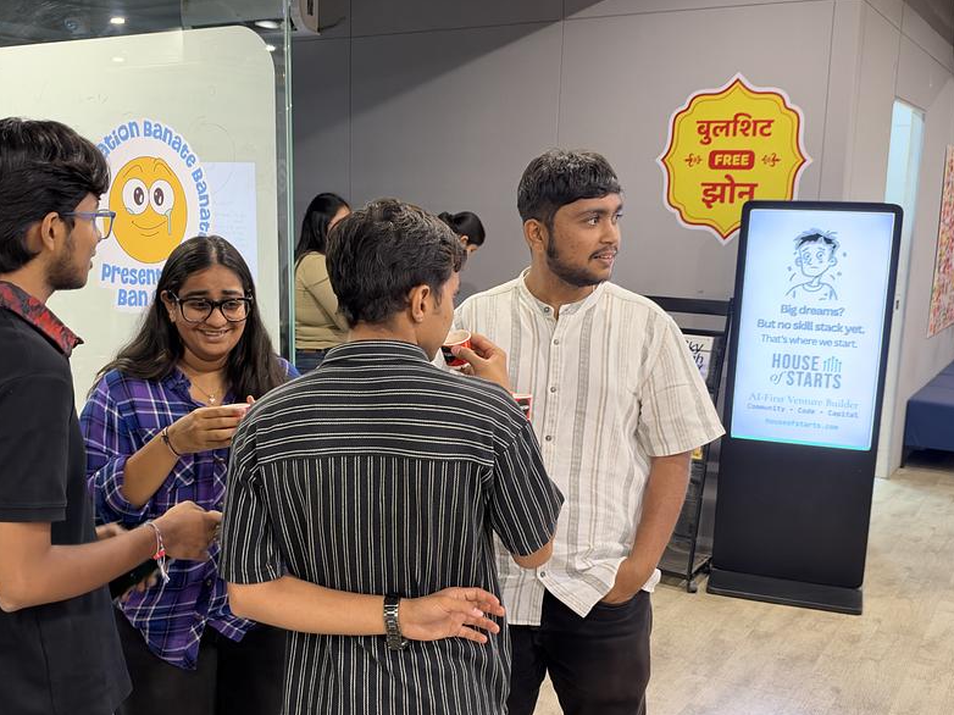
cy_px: 408
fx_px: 1047
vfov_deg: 37.6
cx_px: 425
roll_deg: -0.4
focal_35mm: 38
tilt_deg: -10.8
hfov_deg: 48.9
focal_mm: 6.93
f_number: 1.48
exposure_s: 1/50
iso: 500
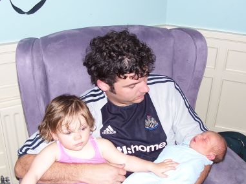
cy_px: 108
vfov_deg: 31.4
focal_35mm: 46
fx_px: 327
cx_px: 120
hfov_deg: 41.2
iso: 80
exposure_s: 1/60
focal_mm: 6
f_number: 2.8
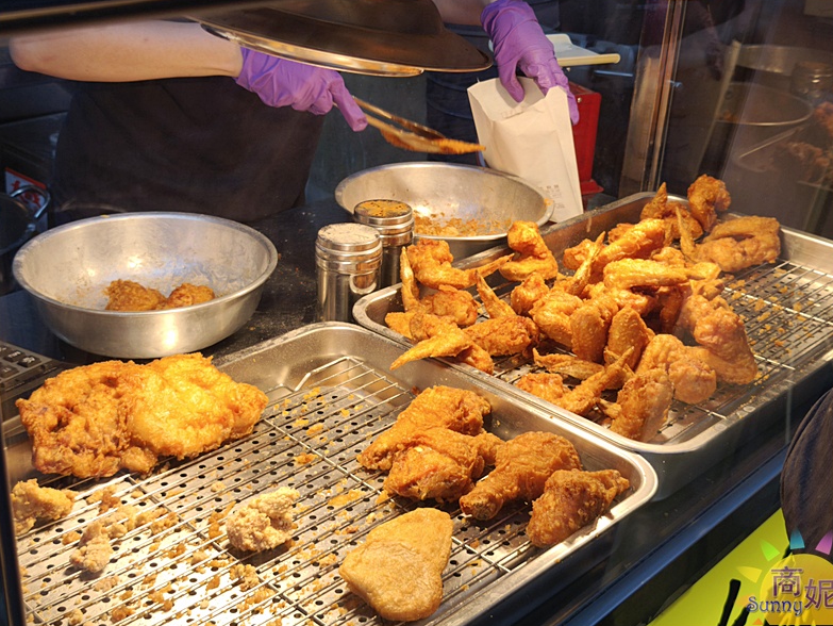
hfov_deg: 40.4
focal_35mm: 47
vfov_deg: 30.9
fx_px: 1132
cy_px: 310
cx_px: 417
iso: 50
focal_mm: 6.57
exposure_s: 1/223
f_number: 1.6
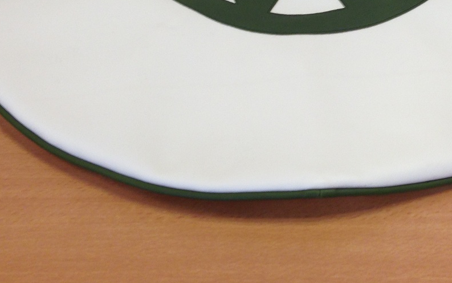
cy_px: 8
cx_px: 311
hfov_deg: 28.4
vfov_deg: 17.7
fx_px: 887
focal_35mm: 72
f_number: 2.4
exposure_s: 1/30
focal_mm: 4.13
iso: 50
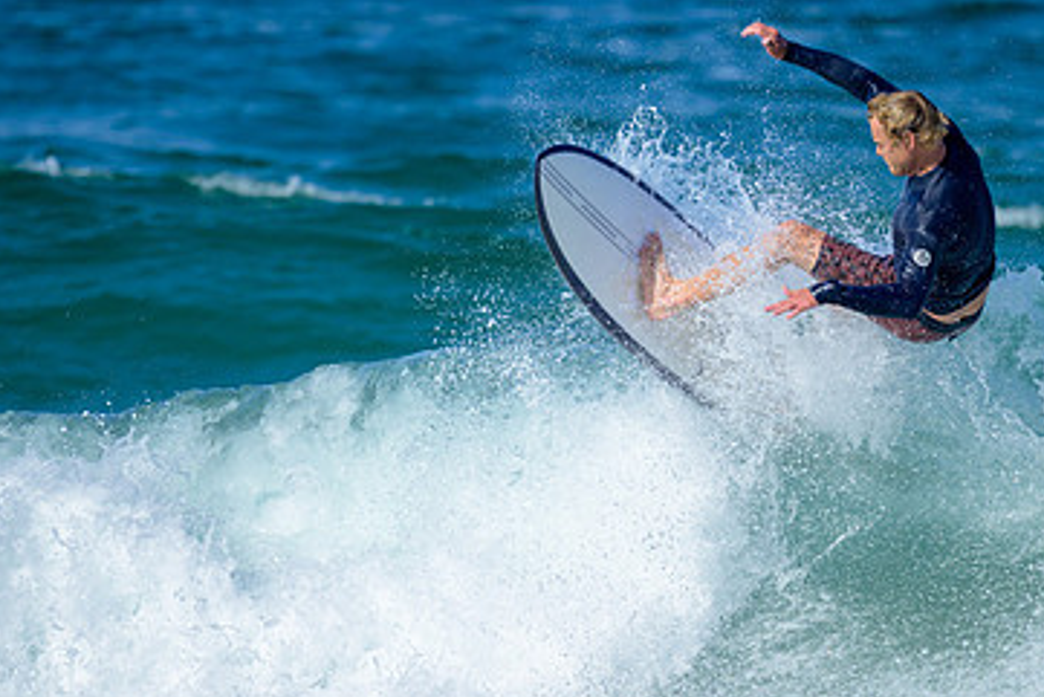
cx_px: 787
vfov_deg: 1.1
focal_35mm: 1286
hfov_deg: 1.6
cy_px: 464
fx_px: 37307
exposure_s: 1/2500
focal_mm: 800
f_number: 6.3
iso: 320
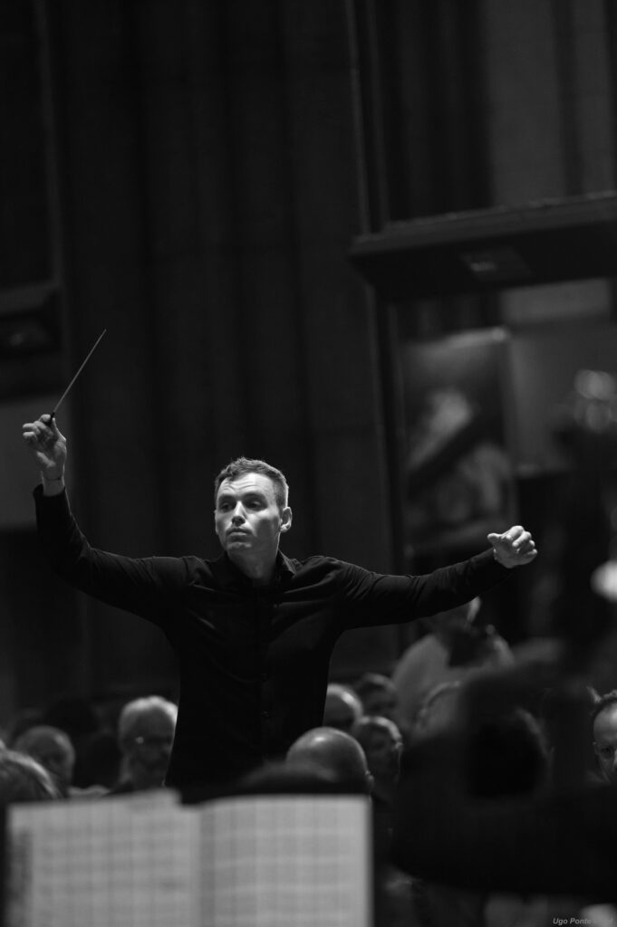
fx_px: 5150
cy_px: 464
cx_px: 308
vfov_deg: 10.3
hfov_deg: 6.9
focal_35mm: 200
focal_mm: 200
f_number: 2.8
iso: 2000
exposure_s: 1/800
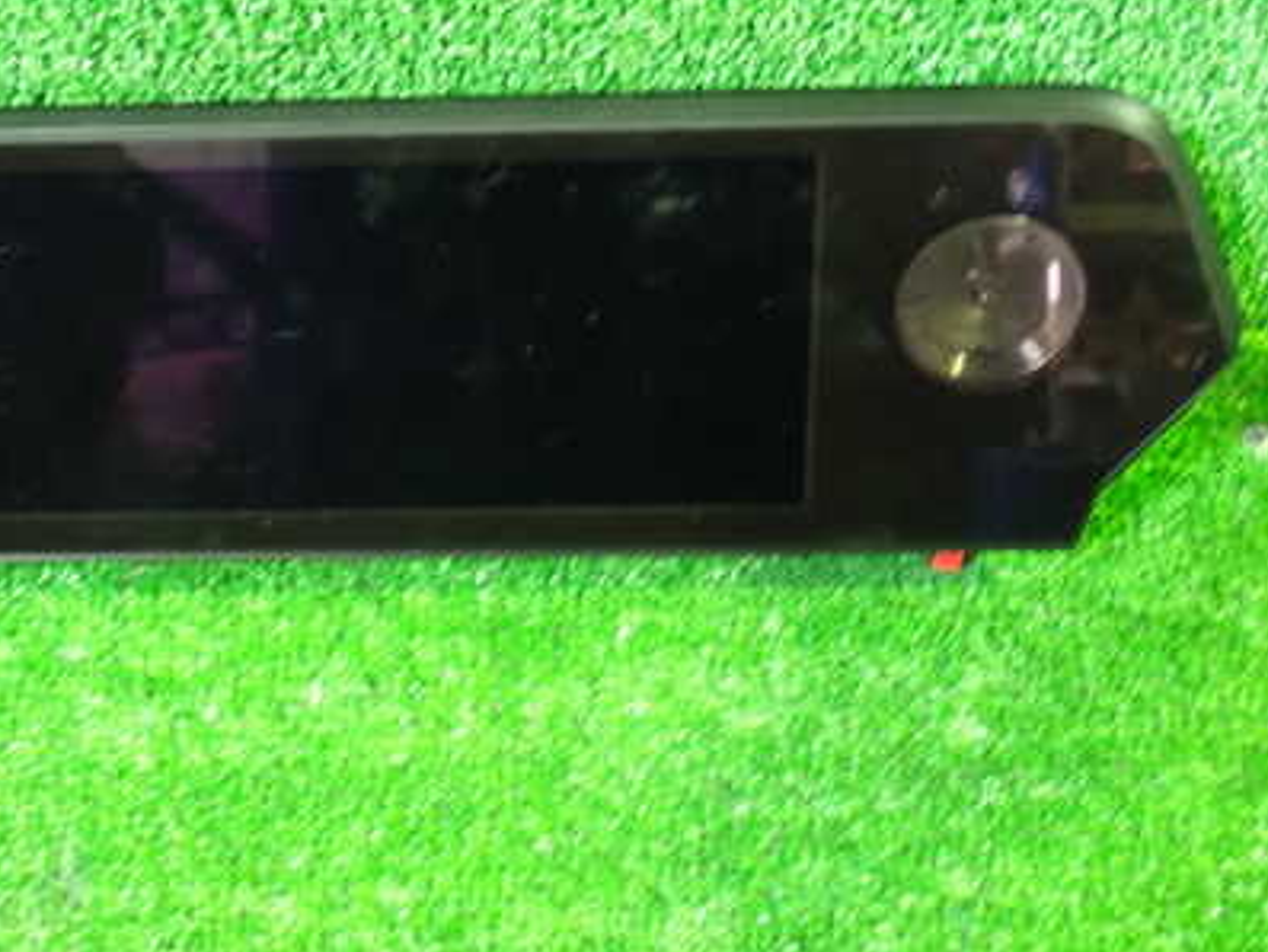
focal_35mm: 62
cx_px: 386
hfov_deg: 30.9
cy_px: 399
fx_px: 2272
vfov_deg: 23.6
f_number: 2.8
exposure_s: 1/10
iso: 1250
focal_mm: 7.31
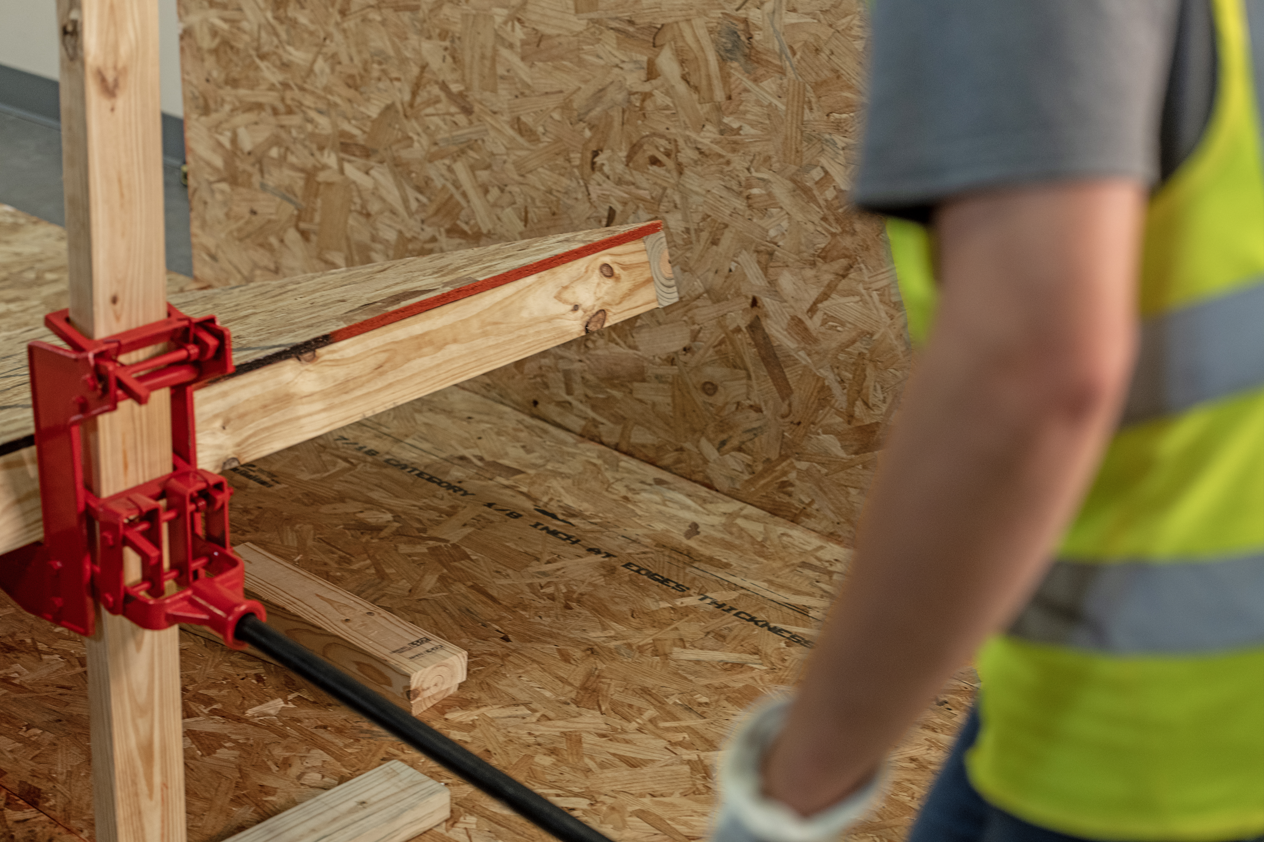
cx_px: 632
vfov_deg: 19.5
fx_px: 2458
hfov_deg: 28.8
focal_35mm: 70
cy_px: 421
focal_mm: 70
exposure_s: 1/100
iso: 800
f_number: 4
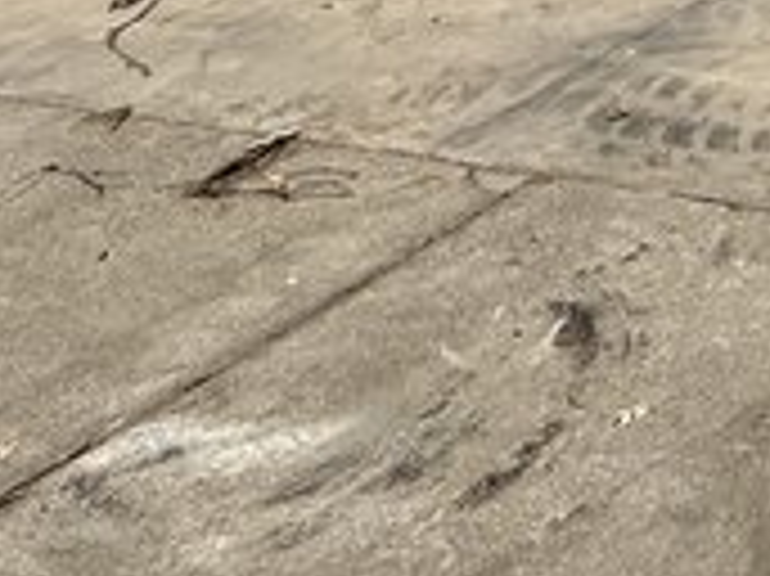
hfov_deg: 21.8
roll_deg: -0.3
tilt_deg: +0.1
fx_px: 1400
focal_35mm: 63
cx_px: 1324
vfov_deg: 17.6
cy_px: -531
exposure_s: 1/3891
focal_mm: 2.22
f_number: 2.2
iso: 50
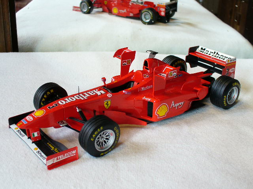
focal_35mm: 46
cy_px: 94
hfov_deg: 41.2
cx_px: 126
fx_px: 336
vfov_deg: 31.5
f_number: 2.8
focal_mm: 6.1
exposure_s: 1/40
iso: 100
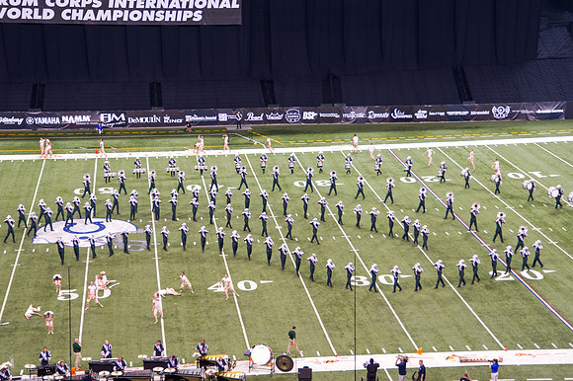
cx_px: 268
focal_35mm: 73
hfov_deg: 27.6
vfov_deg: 18.6
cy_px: 192
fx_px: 1165
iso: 1600
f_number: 5.3
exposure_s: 1/200
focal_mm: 66
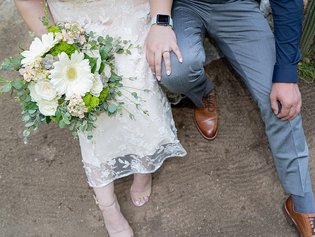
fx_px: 273
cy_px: 109
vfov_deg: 46.8
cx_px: 179
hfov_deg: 59.7
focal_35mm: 30
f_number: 3.5
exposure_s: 1/250
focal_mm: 24
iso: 250
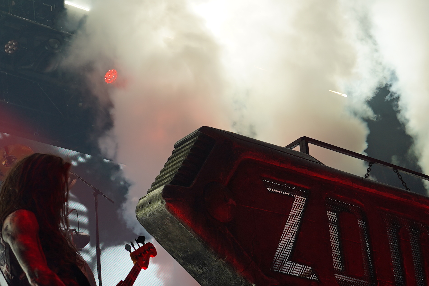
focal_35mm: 110
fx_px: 1311
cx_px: 203
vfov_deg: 12.5
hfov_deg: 18.6
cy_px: 146
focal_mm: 35
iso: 100
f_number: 4.5
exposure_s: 1/60
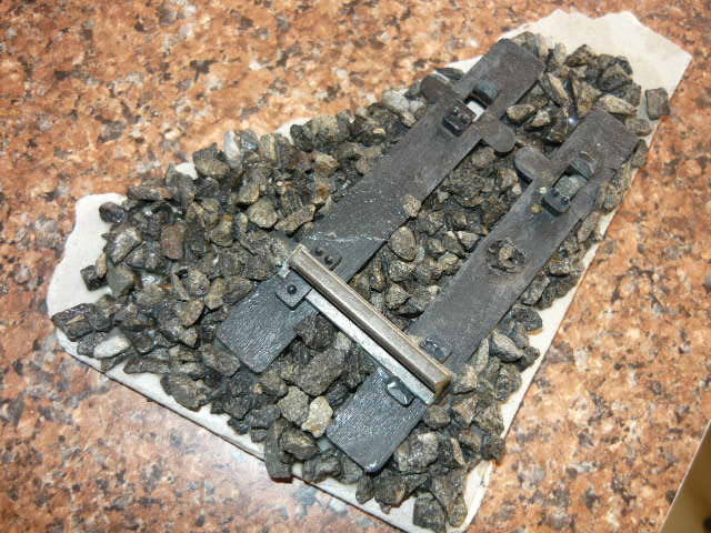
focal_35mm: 33
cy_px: 266
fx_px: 678
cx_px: 356
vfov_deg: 42.9
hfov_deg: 55.4
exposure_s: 1/30
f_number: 2.8
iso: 100
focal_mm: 5.5
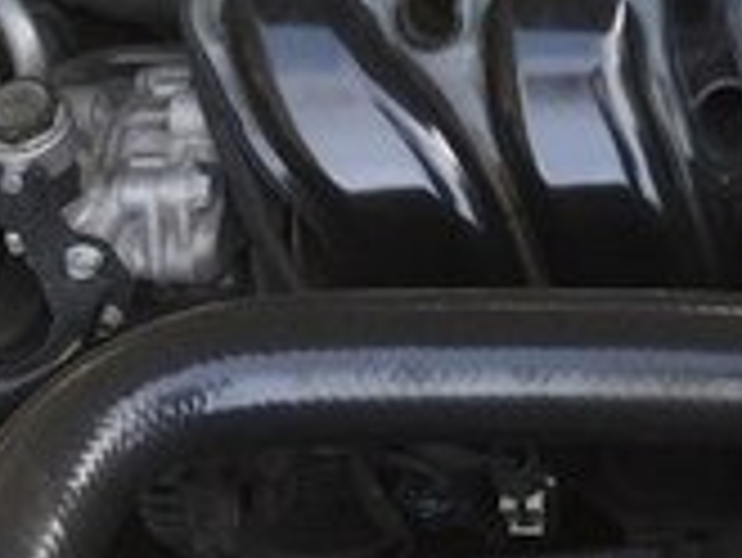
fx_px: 2488
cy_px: -376
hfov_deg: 16.0
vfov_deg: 12.0
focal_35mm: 116
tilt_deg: -46.7
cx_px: 989
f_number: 2.2
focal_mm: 4.15
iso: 50
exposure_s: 1/100
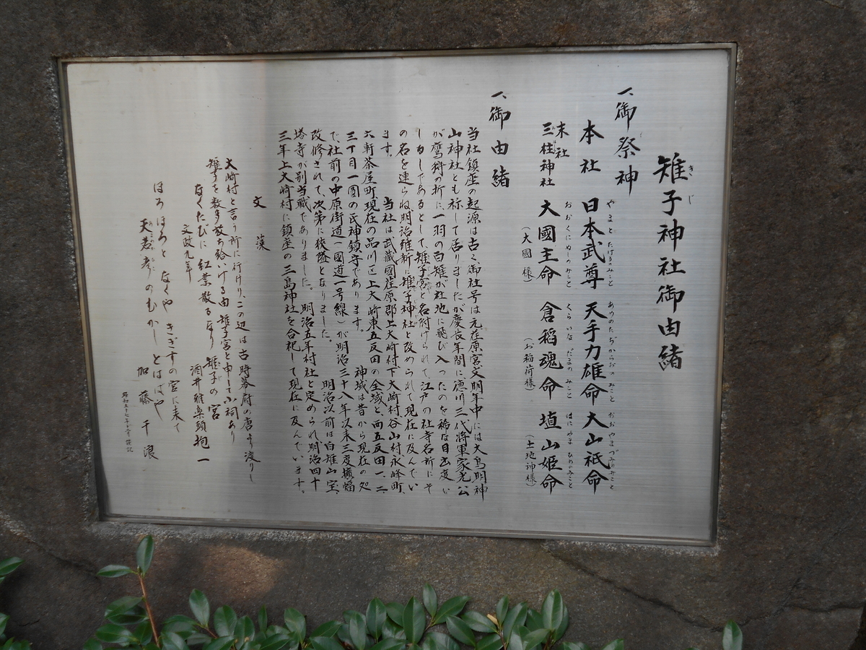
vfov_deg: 29.1
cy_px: 325
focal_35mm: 50
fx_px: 1251
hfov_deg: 38.2
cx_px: 433
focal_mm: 8.8
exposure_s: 1/160
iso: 80
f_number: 4.5
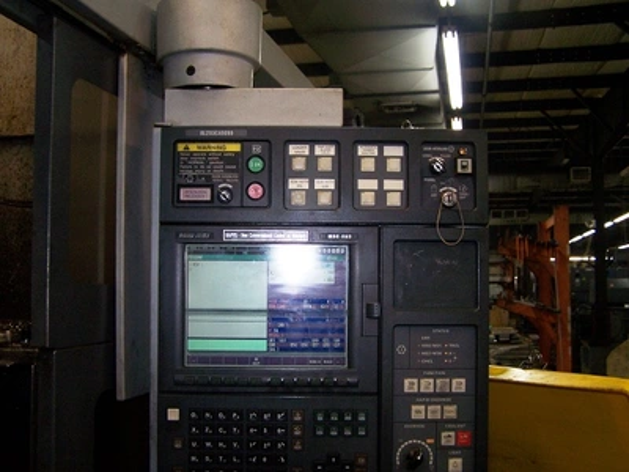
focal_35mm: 38
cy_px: 236
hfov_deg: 49.0
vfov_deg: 37.7
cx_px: 314
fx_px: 690
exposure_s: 1/60
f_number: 2.8
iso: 140
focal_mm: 6.3
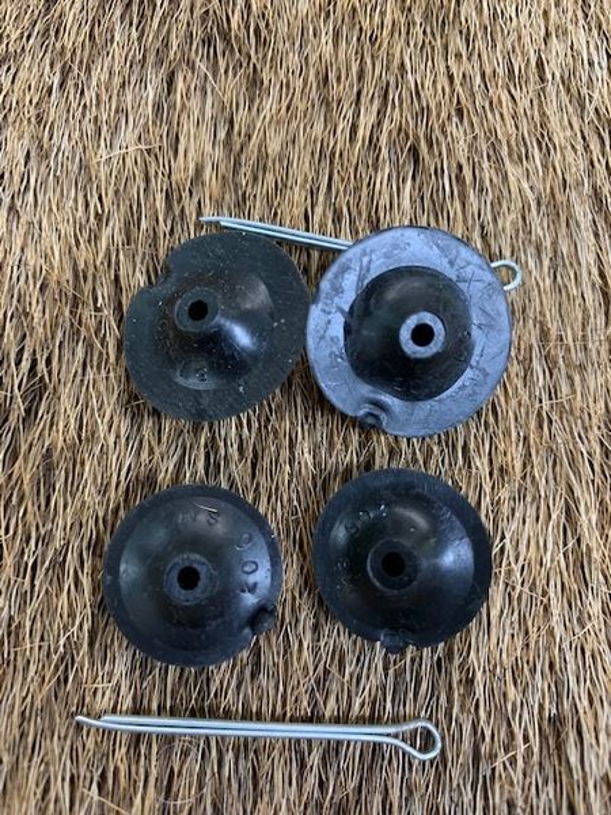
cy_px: 408
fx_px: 612
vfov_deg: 67.3
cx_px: 306
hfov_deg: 53.1
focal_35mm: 26
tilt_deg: -79.1
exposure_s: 1/60
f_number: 1.8
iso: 200
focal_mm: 4.25
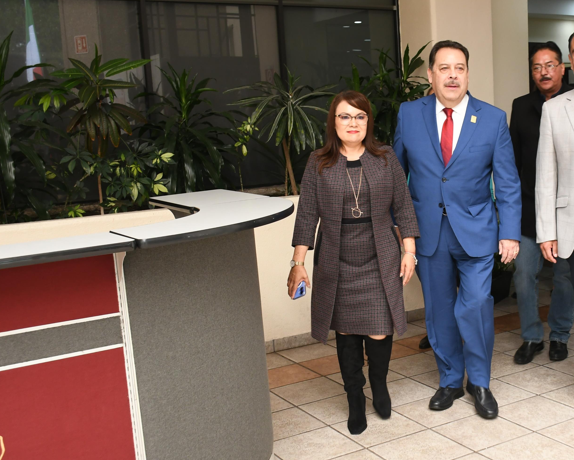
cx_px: 423
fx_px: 816
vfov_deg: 31.5
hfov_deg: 37.9
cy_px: 223
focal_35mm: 48
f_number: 5
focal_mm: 20
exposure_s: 1/100
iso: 640
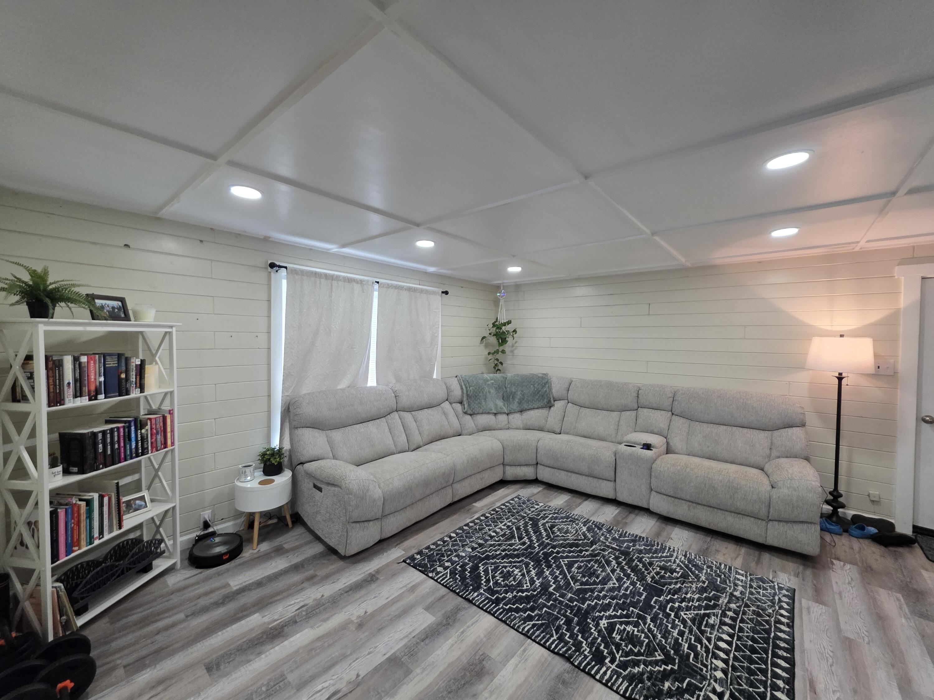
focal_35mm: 13
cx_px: 467
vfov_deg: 89.9
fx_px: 351
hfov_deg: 106.2
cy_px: 350
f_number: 1.9
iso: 400
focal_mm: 2.2
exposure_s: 1/60
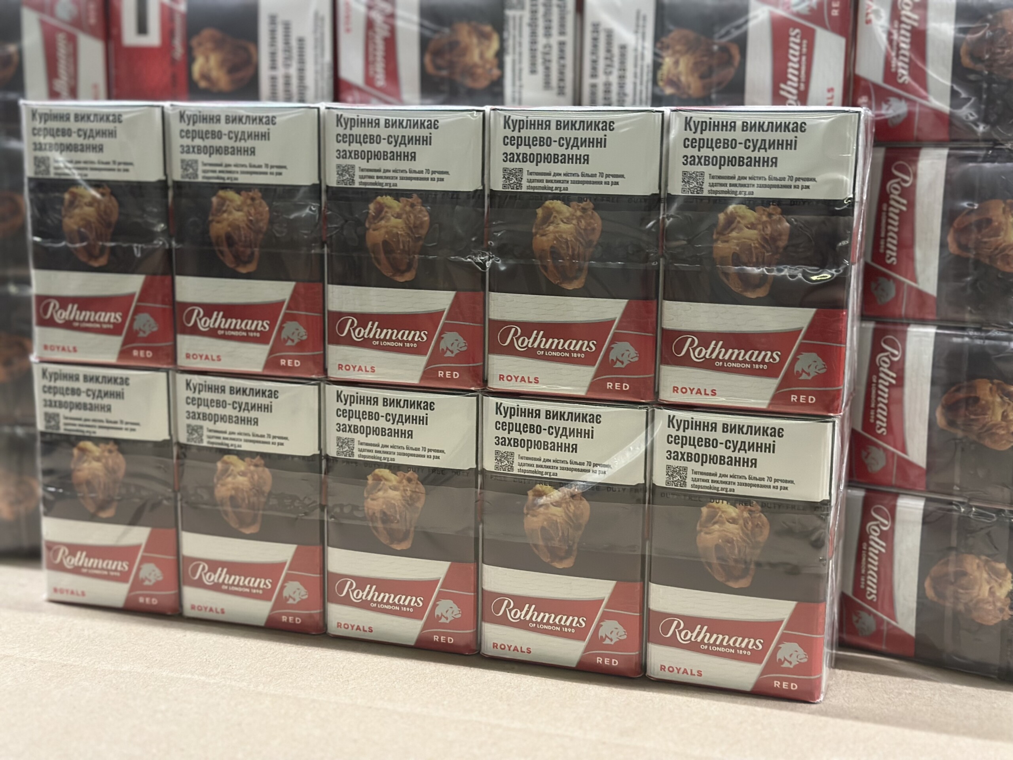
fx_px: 1405
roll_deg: -0.9
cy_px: 380
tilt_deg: -9.0
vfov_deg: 30.3
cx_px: 506
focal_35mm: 48
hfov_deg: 39.7
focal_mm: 6.86
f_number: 1.78
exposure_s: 1/40
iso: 400
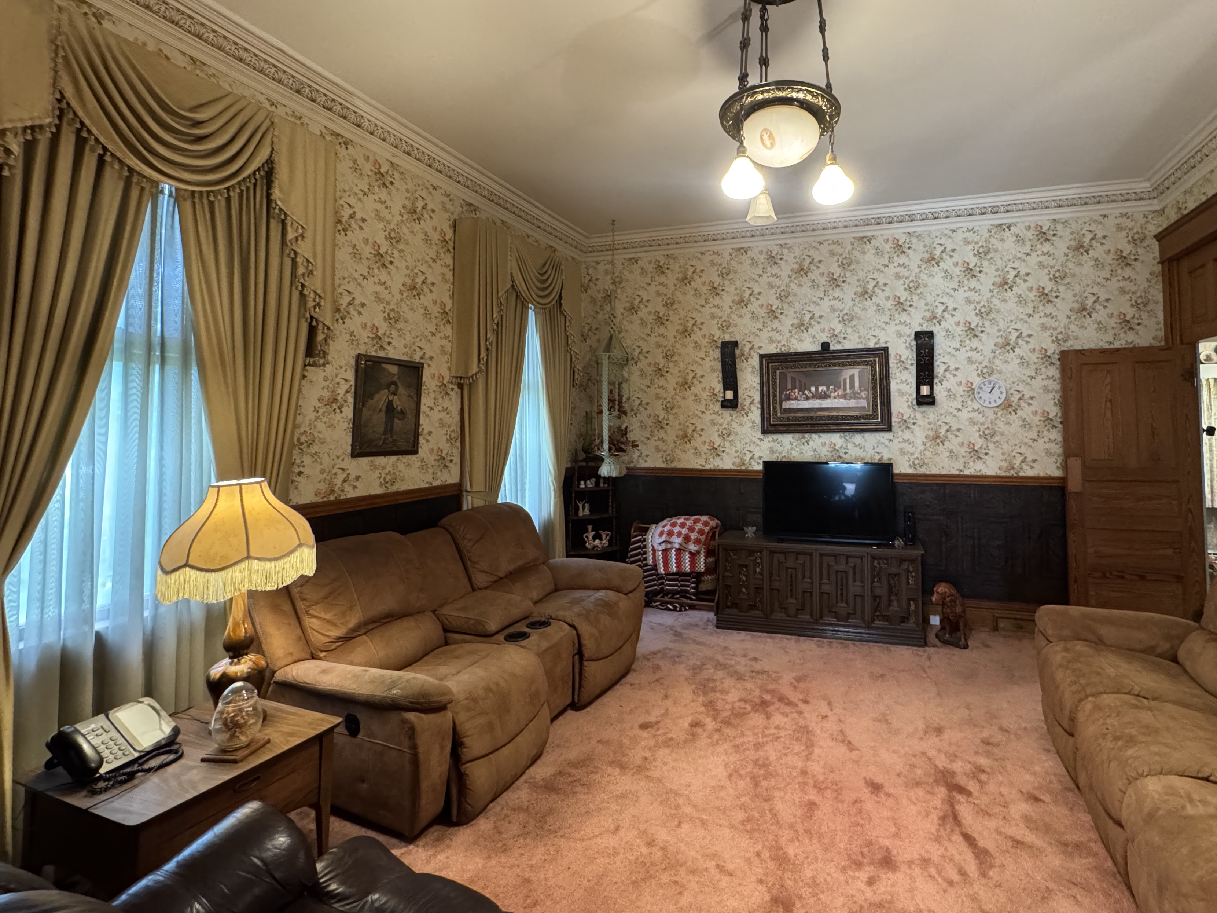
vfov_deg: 74.4
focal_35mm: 17
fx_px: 598
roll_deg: +0.2
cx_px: 707
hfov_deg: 90.3
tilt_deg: +2.1
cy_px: 397
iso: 800
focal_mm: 2.22
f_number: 2.2
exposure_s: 1/60
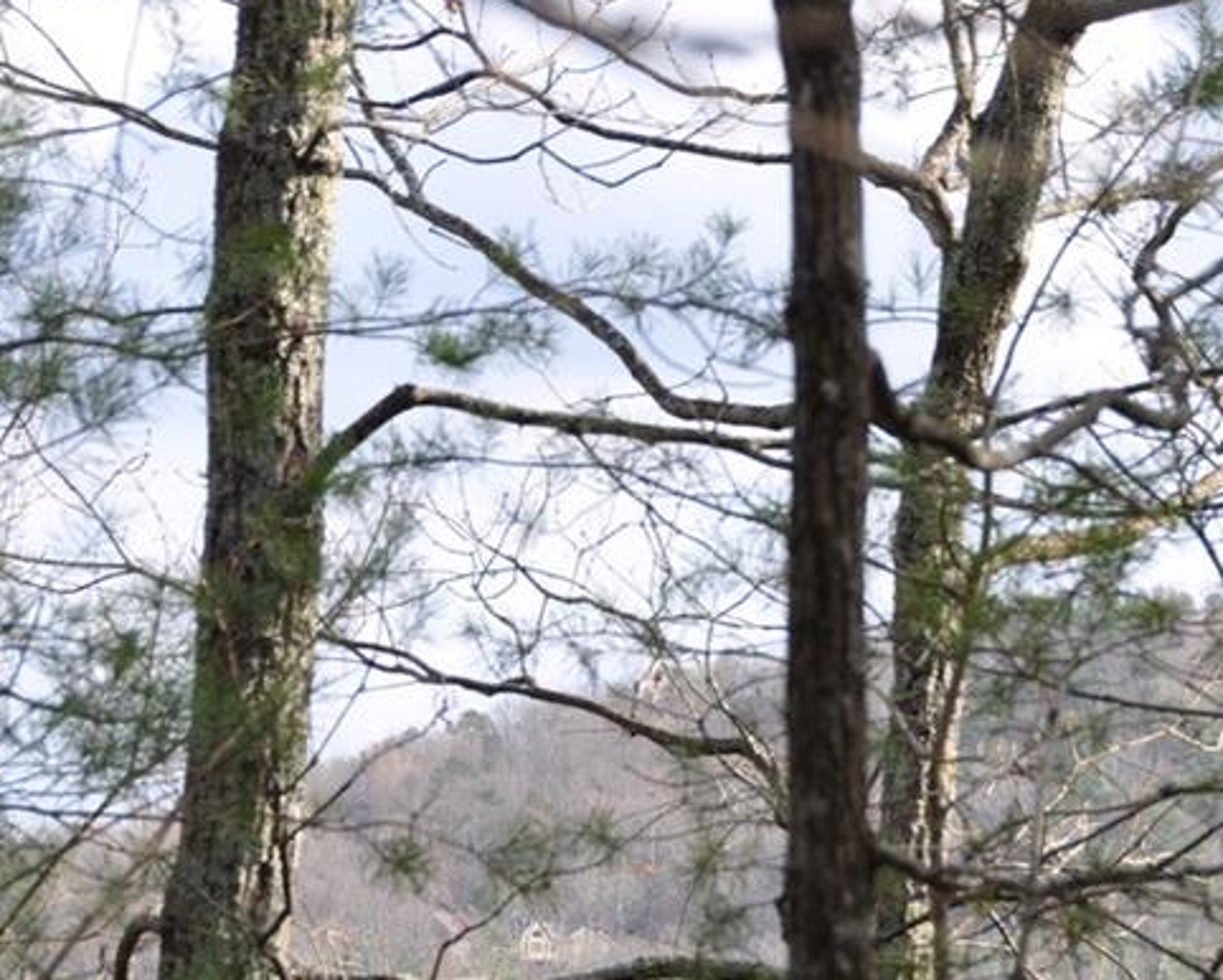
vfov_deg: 8.0
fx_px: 7025
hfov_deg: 9.9
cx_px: 997
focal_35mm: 194
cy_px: 752
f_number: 8
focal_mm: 65
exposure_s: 1/250
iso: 200
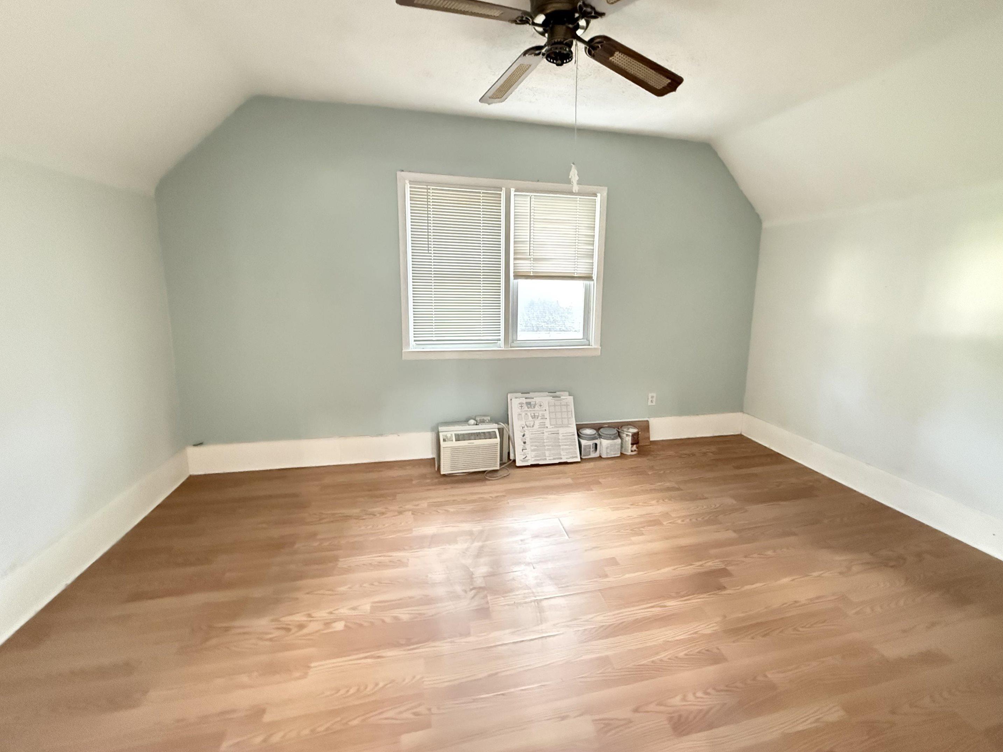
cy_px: 351
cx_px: 526
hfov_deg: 98.1
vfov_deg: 81.6
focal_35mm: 15
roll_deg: -1.0
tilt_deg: -9.6
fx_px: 435
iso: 1600
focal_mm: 2.22
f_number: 2.2
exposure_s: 1/40
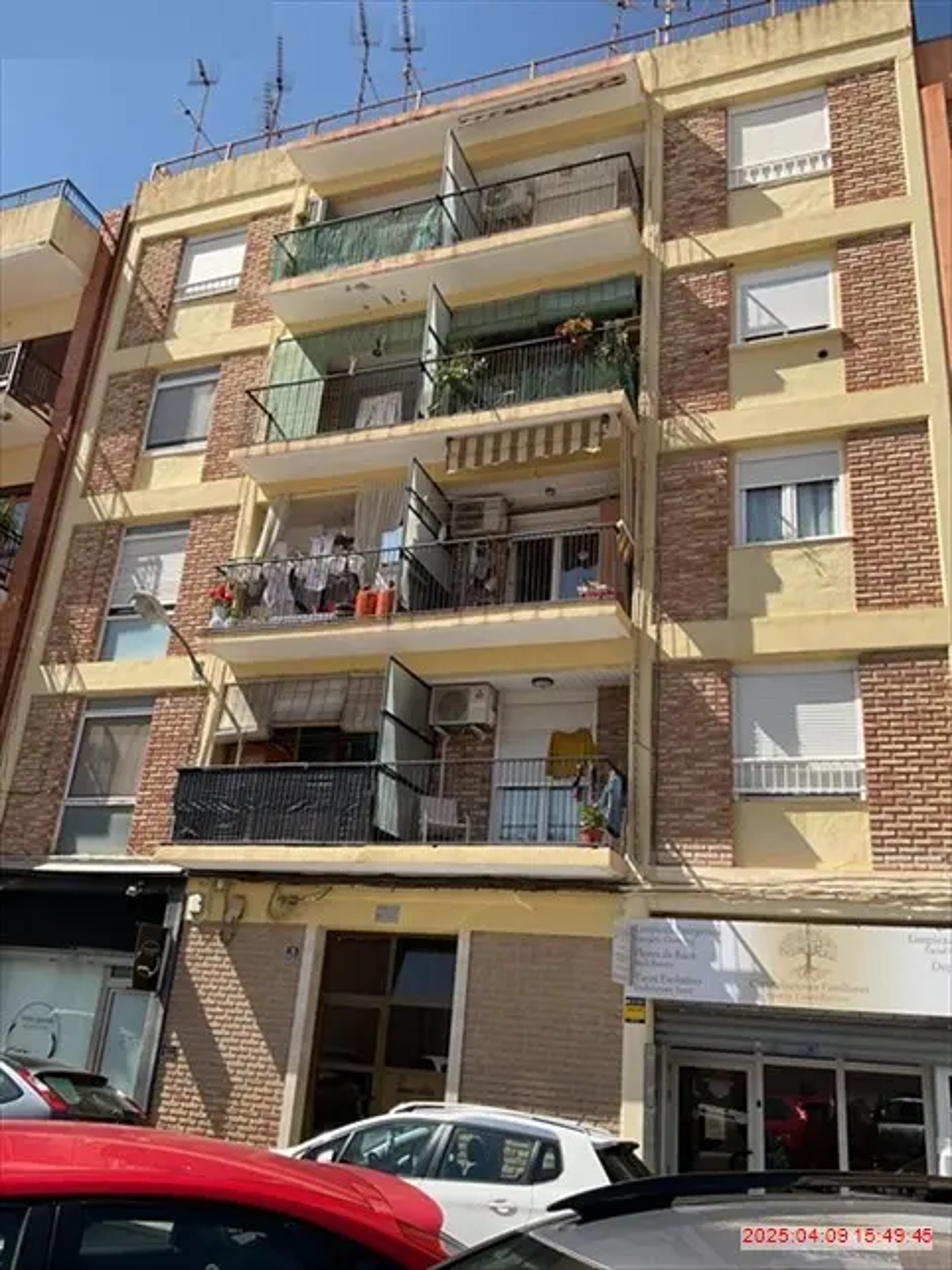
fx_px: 1064
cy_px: 635
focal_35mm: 29
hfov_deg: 48.2
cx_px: 476
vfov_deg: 61.7
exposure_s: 1/1626
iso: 16
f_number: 1.8
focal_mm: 3
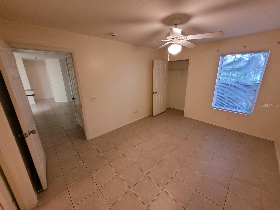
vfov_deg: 89.9
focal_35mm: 13
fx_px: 105
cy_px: 105
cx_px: 140
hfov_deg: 106.2
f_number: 2.2
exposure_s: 1/60
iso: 400
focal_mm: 1.74
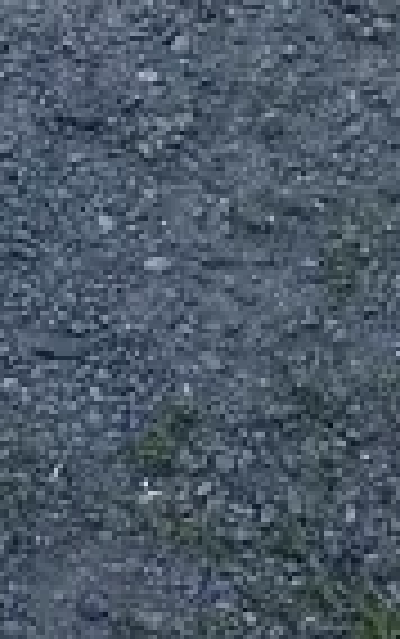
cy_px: -630
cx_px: -1097
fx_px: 3185
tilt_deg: -38.0
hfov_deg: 6.2
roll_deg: +3.4
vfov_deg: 10.5
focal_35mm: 183
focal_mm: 6.86
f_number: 1.78
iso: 80
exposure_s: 1/2203
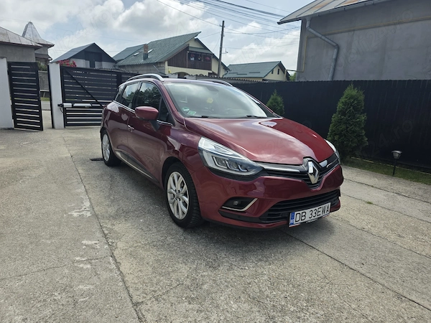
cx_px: 216
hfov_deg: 73.9
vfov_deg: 58.9
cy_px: 162
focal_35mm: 23
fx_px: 286
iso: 80
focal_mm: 6.3
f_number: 1.7
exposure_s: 1/4539
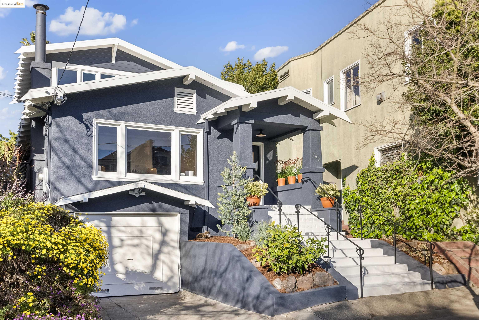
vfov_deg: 37.9
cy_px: 160
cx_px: 240
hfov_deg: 54.4
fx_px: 466
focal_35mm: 35
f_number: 8
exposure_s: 1/500
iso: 640
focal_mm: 35
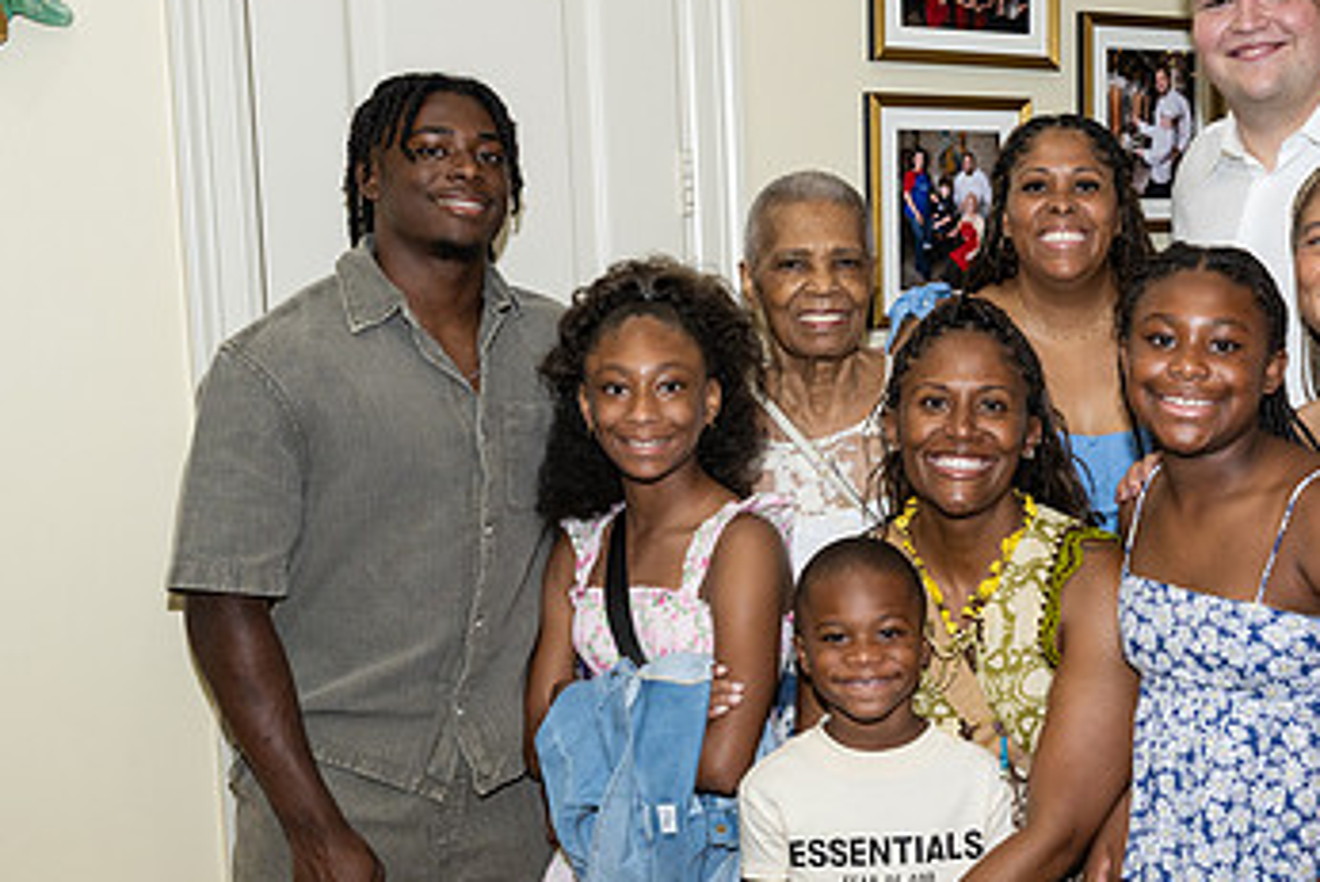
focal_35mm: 57
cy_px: 498
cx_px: 1015
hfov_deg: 34.2
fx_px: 2091
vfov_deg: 23.8
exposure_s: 1/200
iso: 800
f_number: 5.6
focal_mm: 34
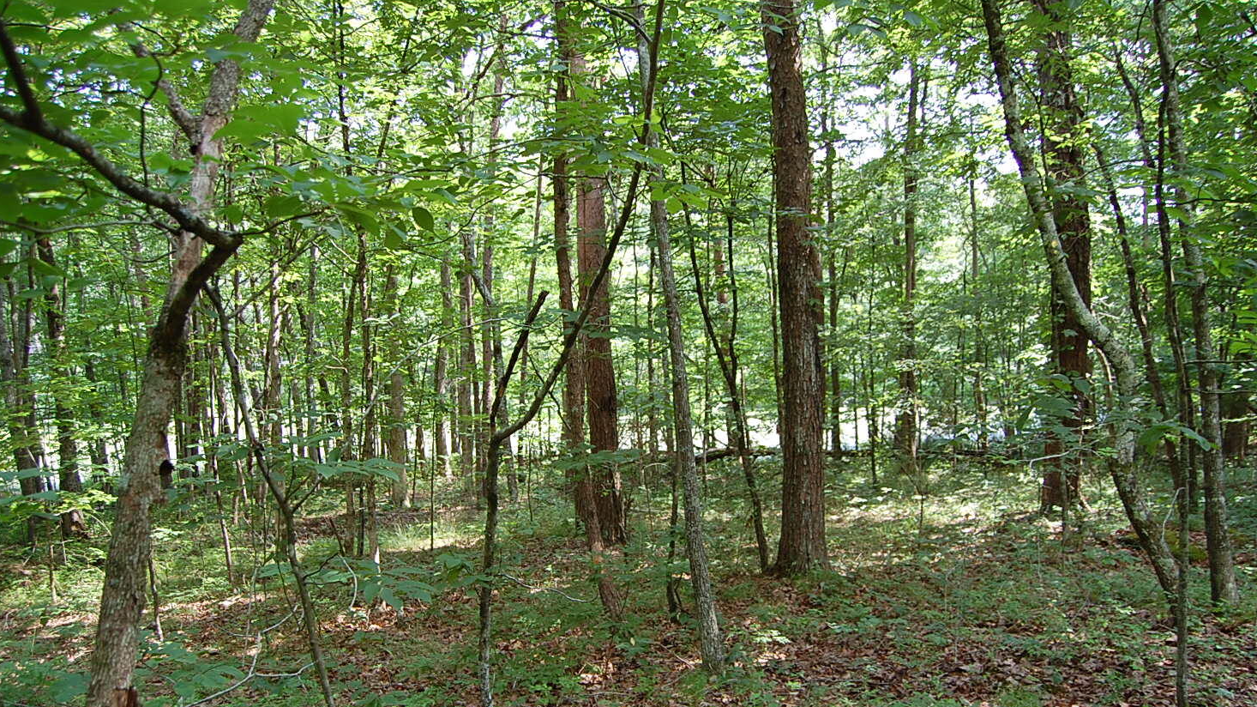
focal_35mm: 29
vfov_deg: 40.0
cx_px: 626
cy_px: 428
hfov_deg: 66.1
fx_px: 966
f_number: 4
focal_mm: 18
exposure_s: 1/60
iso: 200
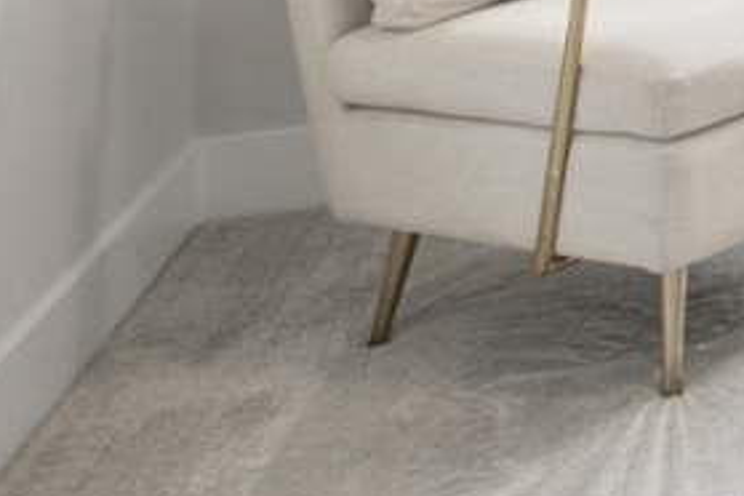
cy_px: -395
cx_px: 1800
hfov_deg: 14.6
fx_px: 1798
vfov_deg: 14.0
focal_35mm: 87
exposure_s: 1/6
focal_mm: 10
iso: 250
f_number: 7.1
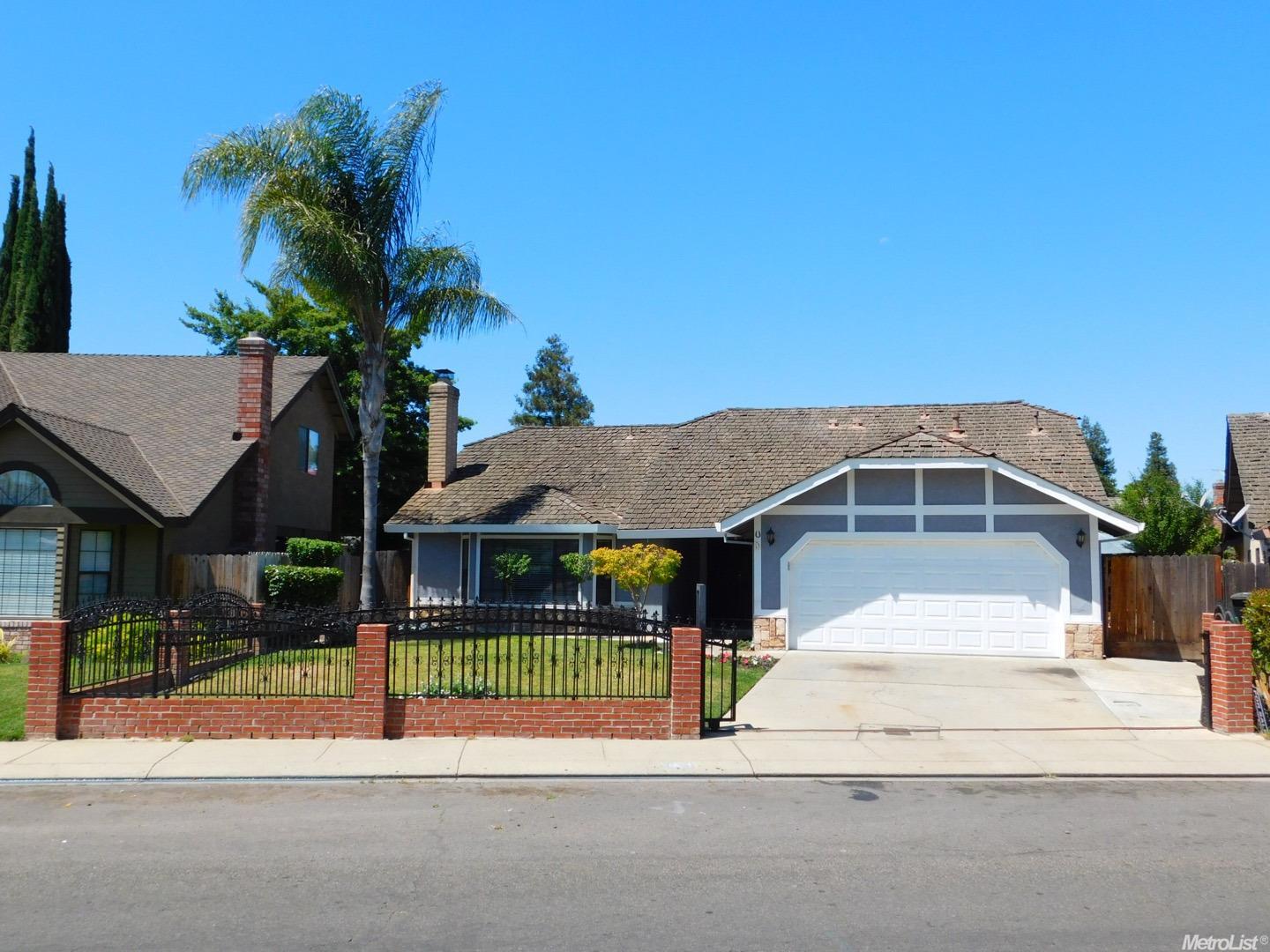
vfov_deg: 46.8
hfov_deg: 60.0
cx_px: 635
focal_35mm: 30
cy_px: 476
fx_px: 1101
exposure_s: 1/400
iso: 125
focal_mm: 5.3
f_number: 6.4
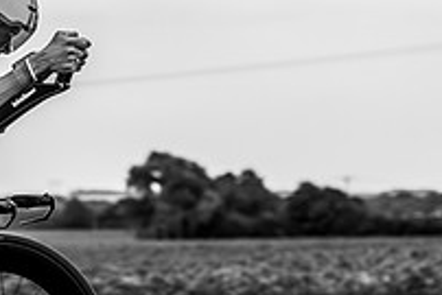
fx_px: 2629
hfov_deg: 9.5
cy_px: 88
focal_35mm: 214
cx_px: -65
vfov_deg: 6.4
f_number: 3.2
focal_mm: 70
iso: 400
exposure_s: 1/800
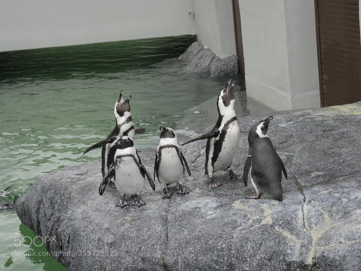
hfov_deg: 22.8
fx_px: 897
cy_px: 136
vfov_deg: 17.2
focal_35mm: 86
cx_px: 180
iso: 400
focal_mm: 43
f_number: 6.3
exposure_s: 1/320
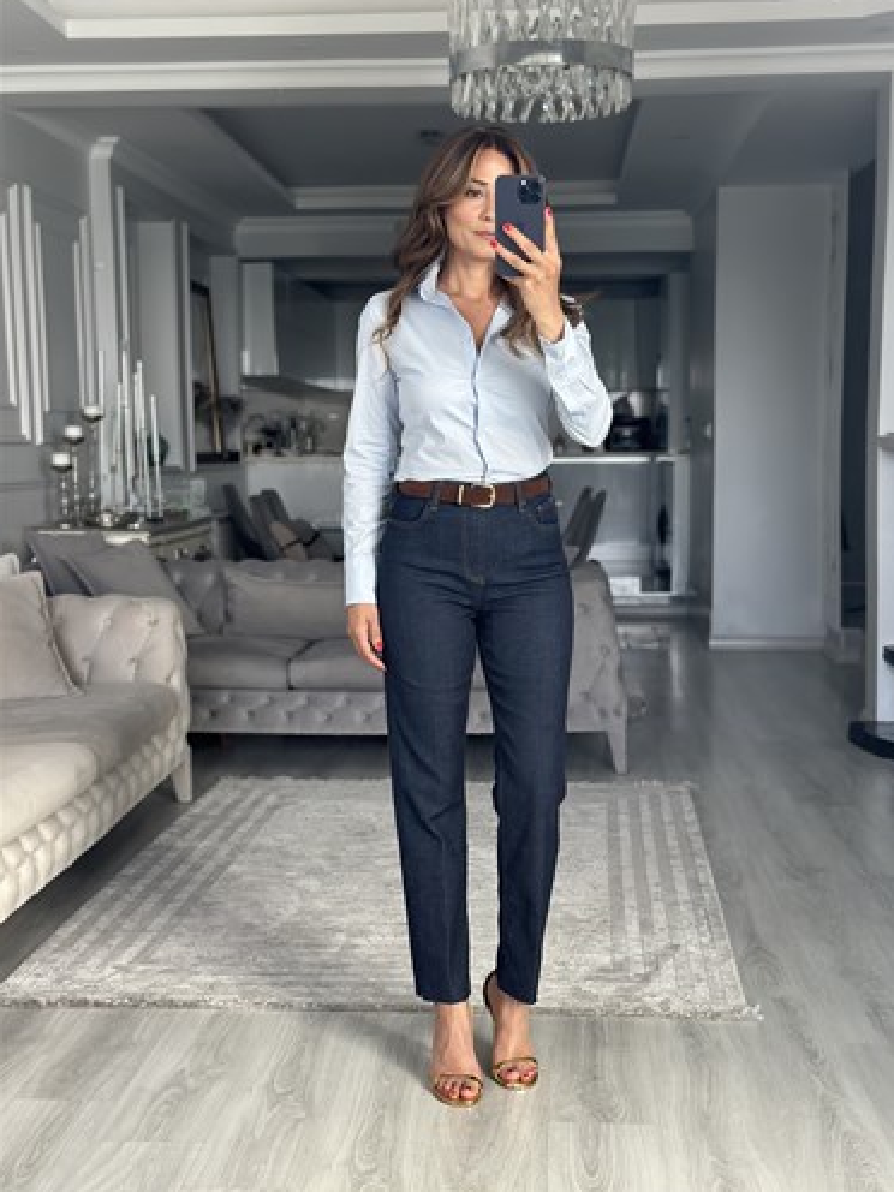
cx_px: 454
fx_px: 1687
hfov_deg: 29.7
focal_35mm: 49
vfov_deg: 38.9
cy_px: 594
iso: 125
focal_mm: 6.86
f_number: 1.78
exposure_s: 1/88
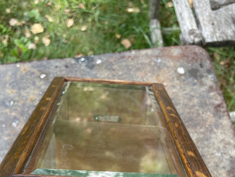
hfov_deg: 39.6
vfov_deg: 28.1
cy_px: 185
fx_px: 326
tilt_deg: -69.8
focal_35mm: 48
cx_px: 123
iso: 32
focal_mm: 4.2
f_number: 1.6
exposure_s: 1/132
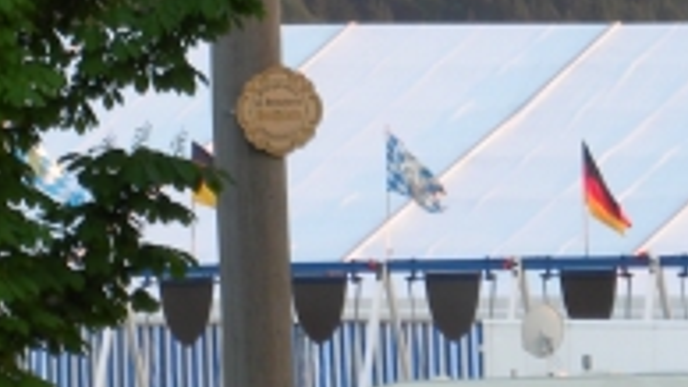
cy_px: -325
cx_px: 99
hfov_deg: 3.4
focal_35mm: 638
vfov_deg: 1.9
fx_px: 11636
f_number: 4.5
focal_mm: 28.8
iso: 64
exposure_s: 1/19.4
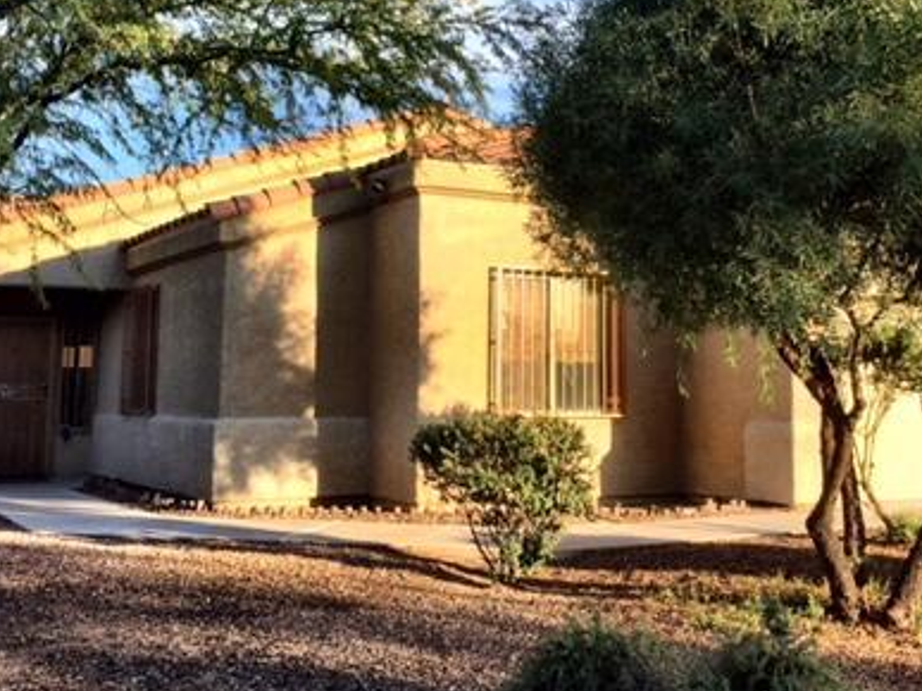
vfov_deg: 30.0
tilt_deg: +7.4
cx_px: 522
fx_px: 1278
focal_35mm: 48
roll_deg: -1.2
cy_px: 234
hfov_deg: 39.6
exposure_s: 1/746
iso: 32
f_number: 2.2
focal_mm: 4.15
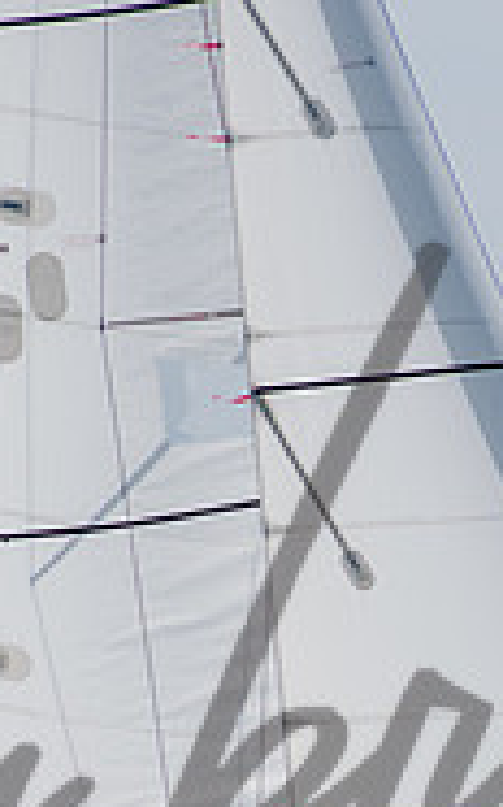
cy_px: 735
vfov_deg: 2.6
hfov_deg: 1.6
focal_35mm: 800
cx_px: 490
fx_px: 17574
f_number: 6.3
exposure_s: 1/1250
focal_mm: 160
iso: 200
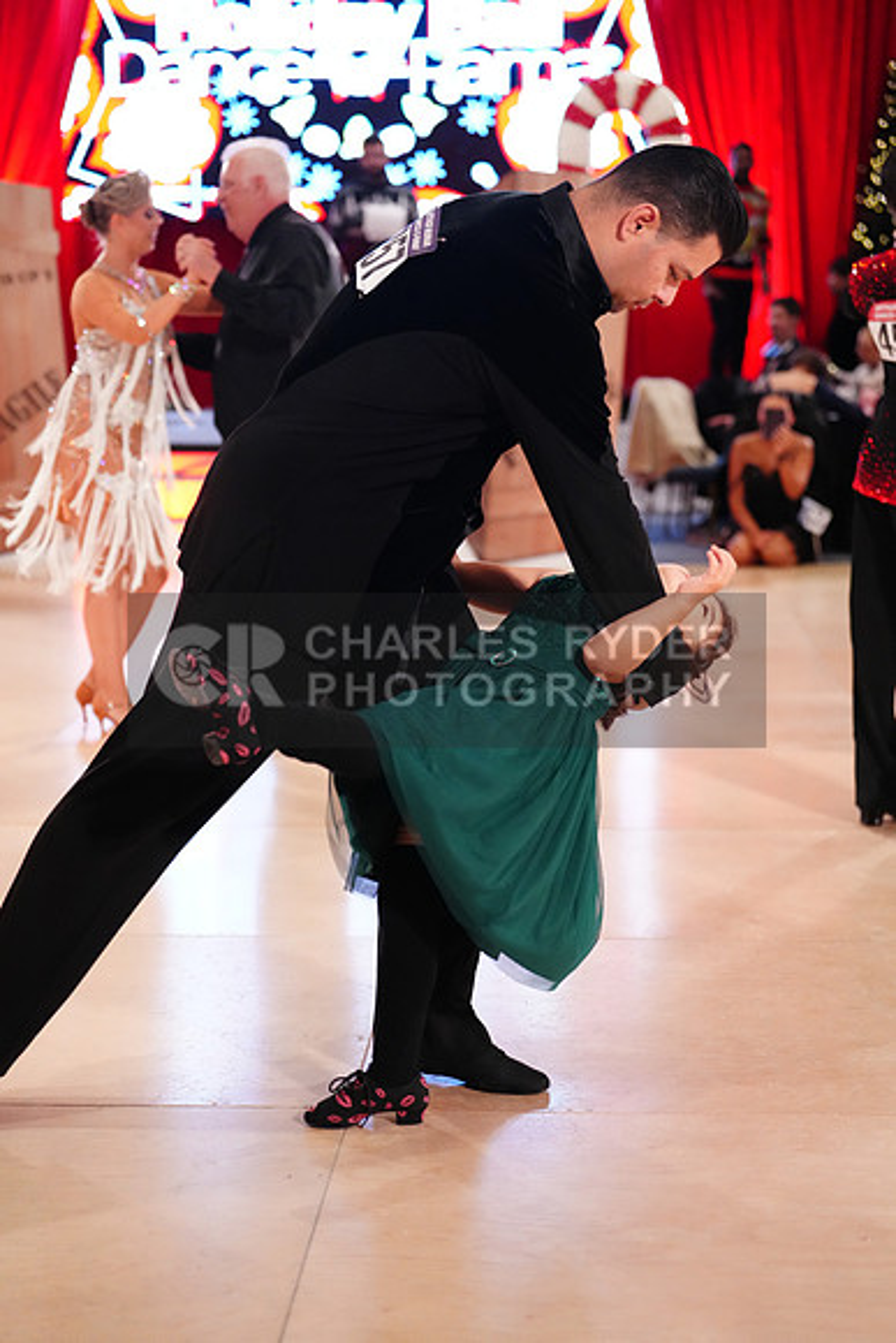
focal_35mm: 70
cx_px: 448
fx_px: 2612
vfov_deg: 28.8
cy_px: 672
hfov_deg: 19.5
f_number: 2.8
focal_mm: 70
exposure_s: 1/500
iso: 5000
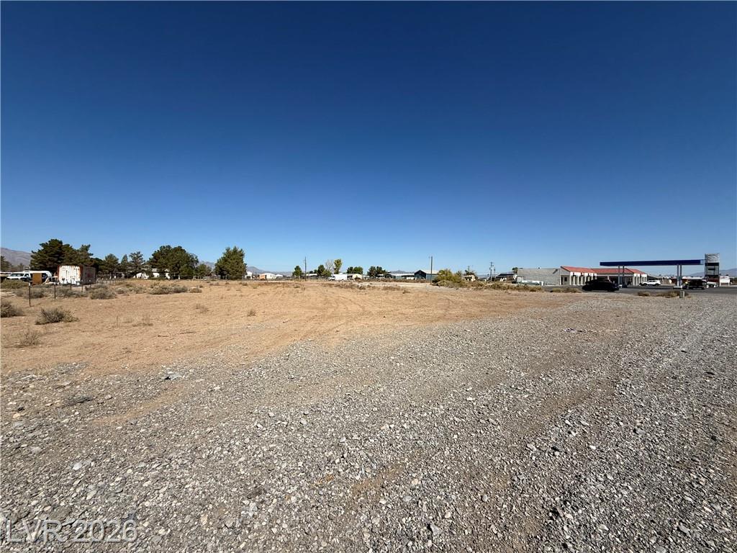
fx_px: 298
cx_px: 368
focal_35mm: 14
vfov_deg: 85.7
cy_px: 276
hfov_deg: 102.1
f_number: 2.2
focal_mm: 2.22
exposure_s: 1/5155
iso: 64
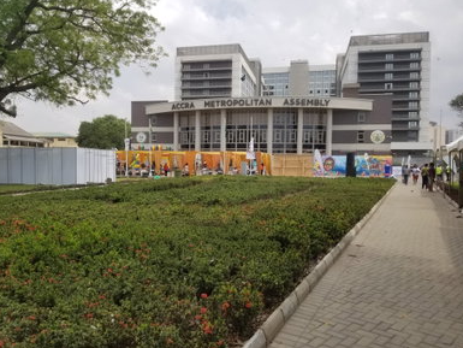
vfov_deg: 51.4
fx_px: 361
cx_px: 237
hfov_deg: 65.3
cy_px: 177
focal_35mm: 27
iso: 50
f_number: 1.7
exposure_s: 1/2520
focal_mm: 4.25
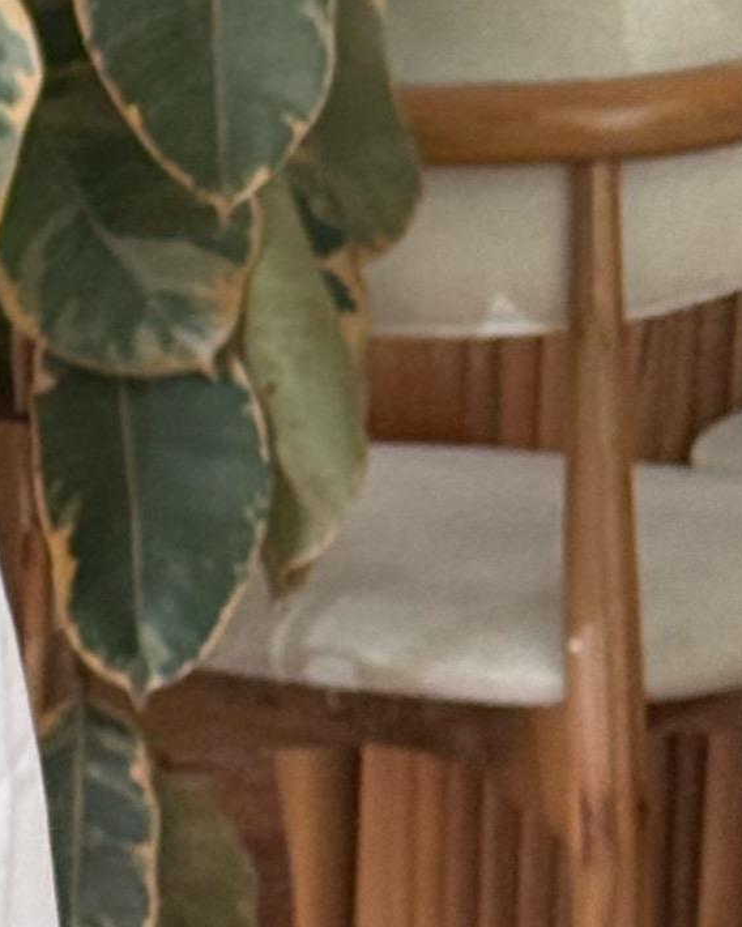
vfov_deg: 7.2
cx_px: -725
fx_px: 7302
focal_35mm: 266
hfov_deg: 5.7
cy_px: -358
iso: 160
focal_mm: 6.76
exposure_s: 1/100
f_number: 1.78
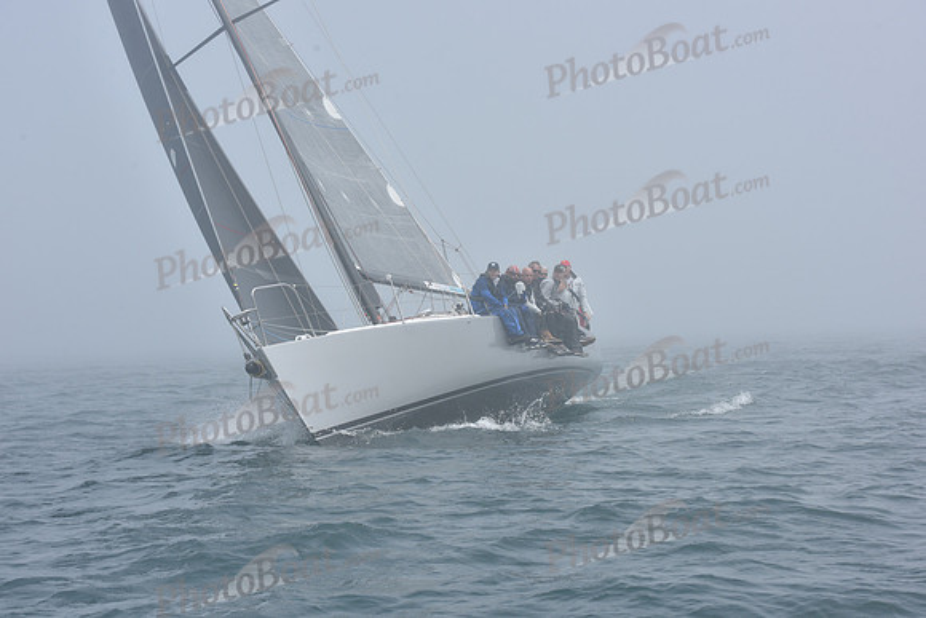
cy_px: 309
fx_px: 1801
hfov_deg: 28.8
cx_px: 463
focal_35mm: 70
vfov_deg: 19.5
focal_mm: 70
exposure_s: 1/800
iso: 250
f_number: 10
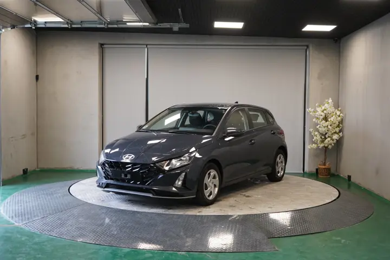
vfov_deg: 31.9
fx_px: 455
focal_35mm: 42
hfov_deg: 46.4
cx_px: 195
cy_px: 130
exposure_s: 1/160
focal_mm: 42
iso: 2000
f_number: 4.5
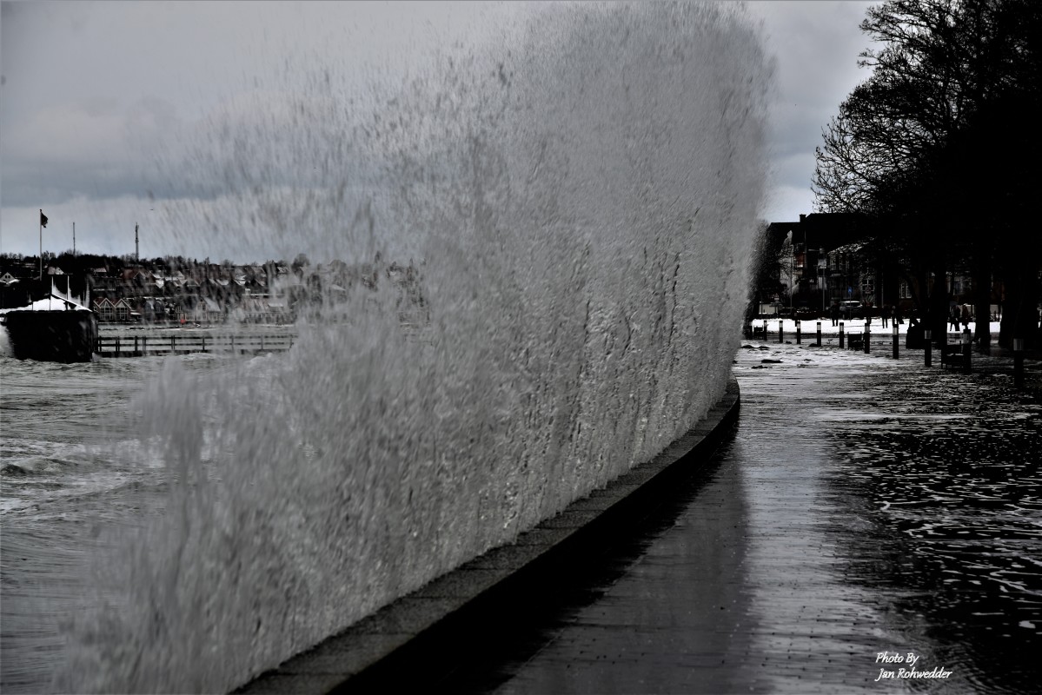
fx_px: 3040
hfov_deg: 19.5
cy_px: 348
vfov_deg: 13.0
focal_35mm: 105
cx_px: 521
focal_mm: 105
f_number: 8
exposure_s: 1/100
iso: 100
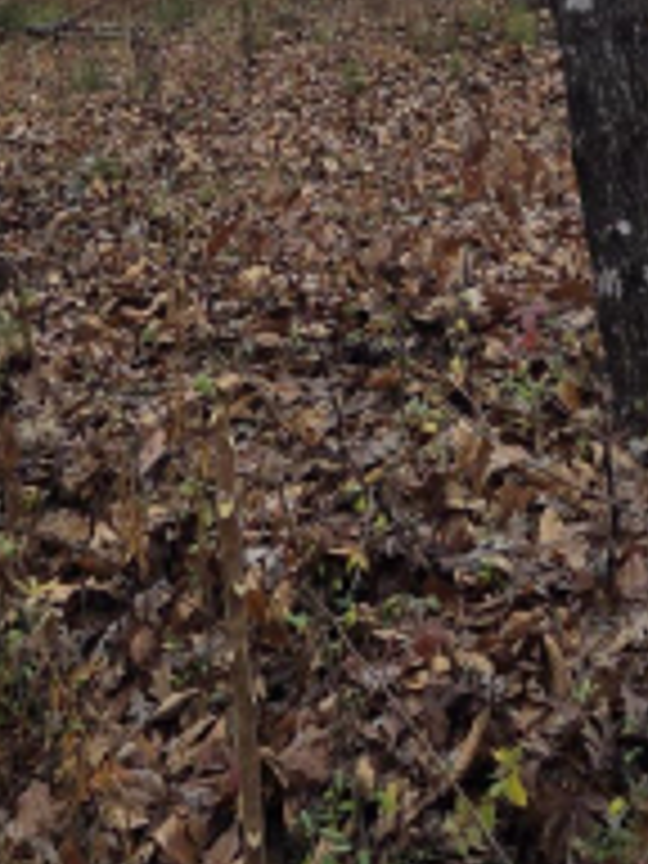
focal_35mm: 80
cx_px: 212
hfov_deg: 18.4
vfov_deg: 23.2
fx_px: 1997
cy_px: -47
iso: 80
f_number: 1.8
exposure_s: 1/1099
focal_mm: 5.4
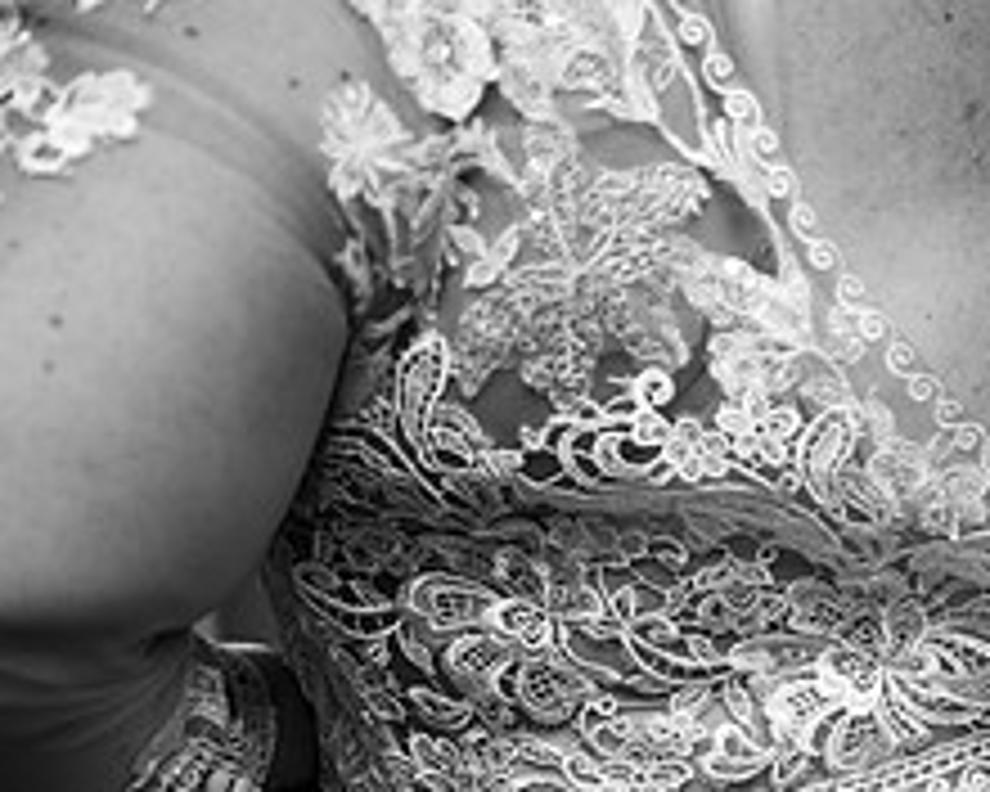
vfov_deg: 14.0
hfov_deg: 17.1
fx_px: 3194
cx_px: 1084
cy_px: 686
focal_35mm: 109
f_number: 2.8
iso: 1250
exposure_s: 1/200
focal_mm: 44
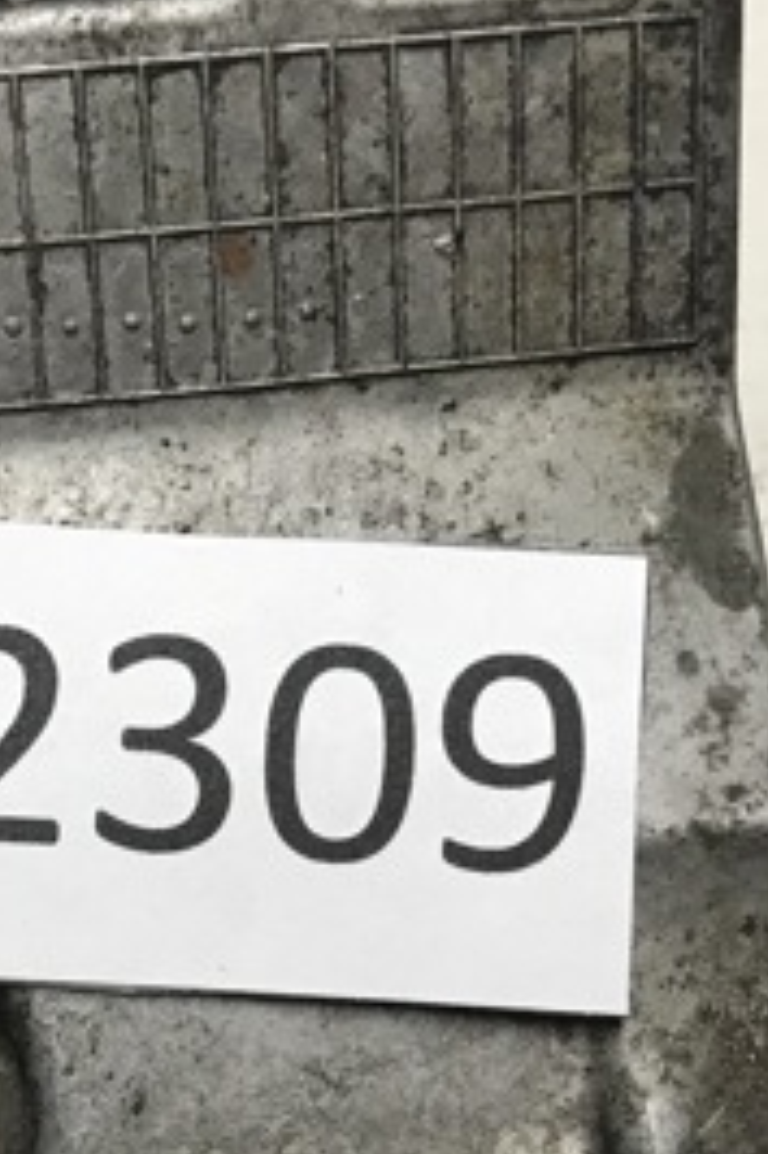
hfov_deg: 19.3
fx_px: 2243
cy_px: 640
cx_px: 195
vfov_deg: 28.8
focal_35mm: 70
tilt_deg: -75.6
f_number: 1.8
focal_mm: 3.99
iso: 40
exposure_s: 1/33
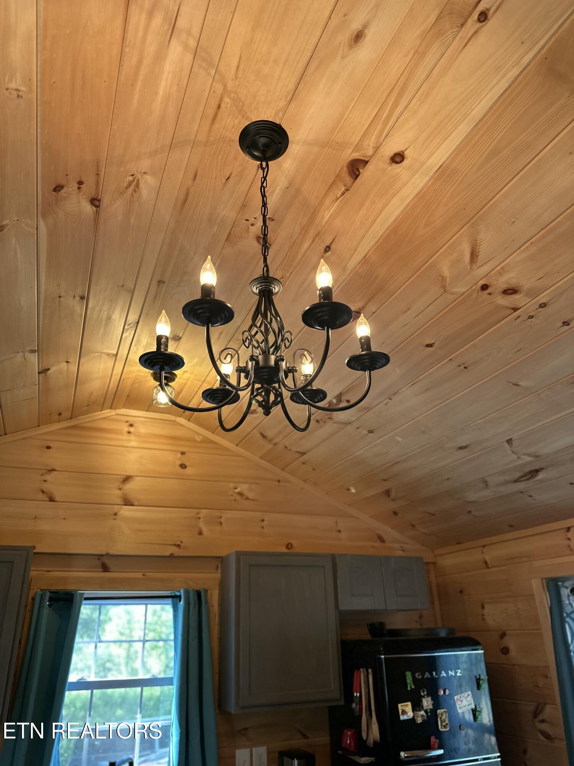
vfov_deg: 71.6
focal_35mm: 24
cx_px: 287
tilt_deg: +25.9
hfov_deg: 56.8
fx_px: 531
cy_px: 383
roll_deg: +1.4
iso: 125
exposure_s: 1/60
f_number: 1.78
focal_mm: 6.86
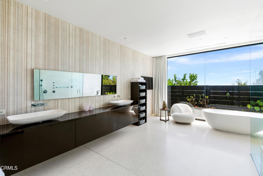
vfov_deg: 73.8
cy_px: 88
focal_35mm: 16
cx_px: 132
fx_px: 117
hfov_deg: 96.7
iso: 64
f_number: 10
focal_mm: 16
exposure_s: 1/160
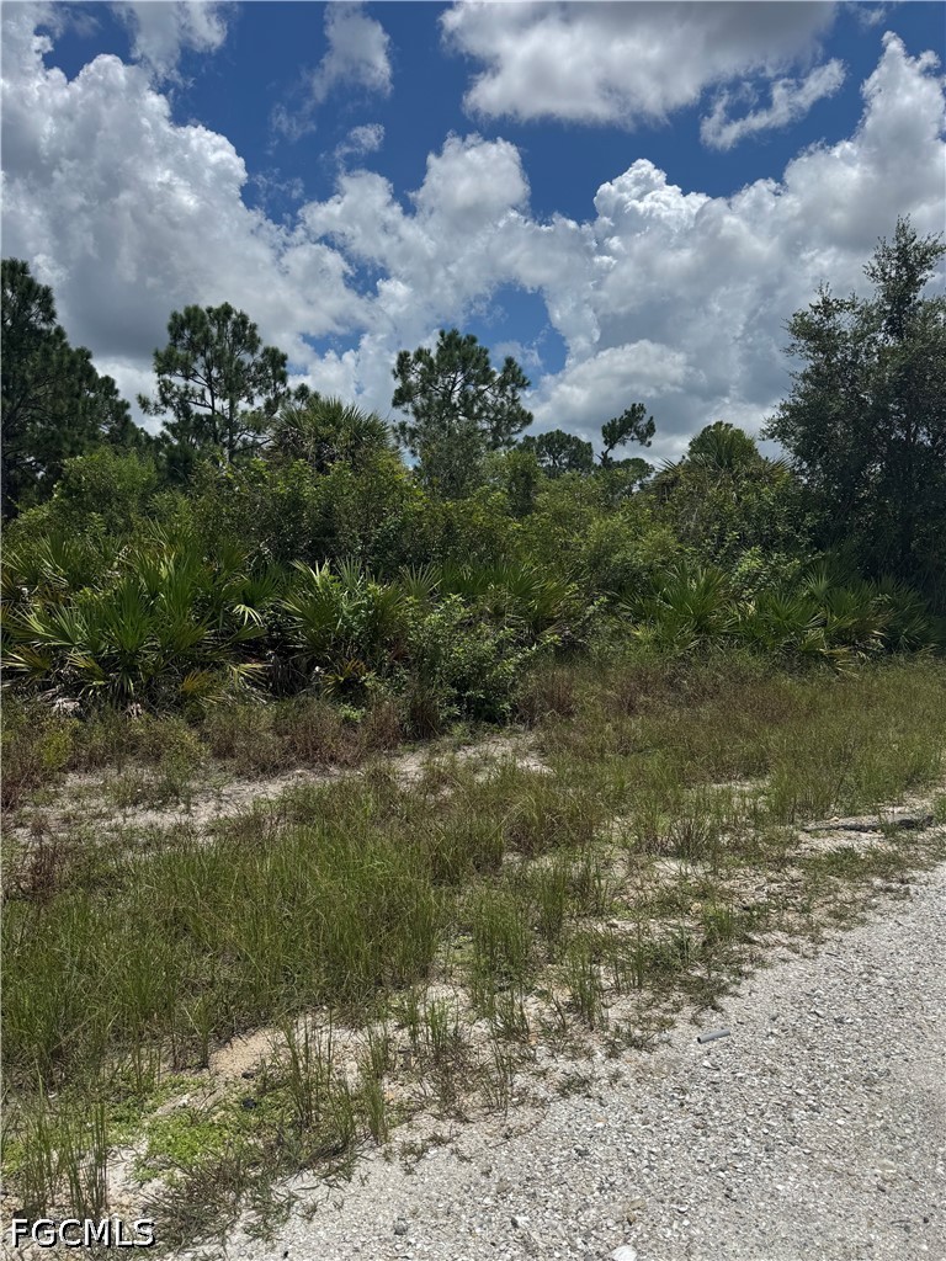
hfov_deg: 56.8
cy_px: 630
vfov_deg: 71.6
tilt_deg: -3.1
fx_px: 875
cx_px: 473
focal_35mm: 24
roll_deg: -0.2
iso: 80
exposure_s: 1/10417
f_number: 1.78
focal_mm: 6.76
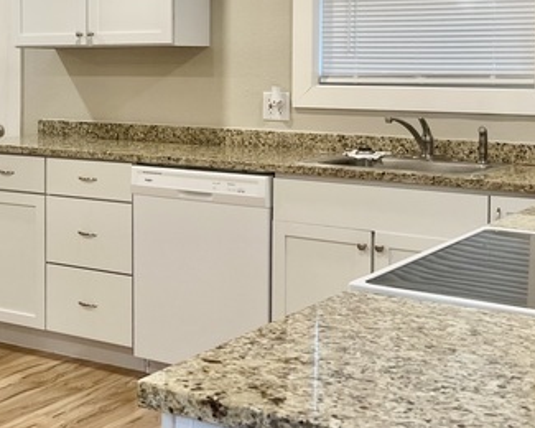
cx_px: 101
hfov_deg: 34.8
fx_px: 823
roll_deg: +1.8
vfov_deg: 28.9
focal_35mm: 52
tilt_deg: -2.7
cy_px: 128
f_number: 1.5
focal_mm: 5.7
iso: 125
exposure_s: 1/139
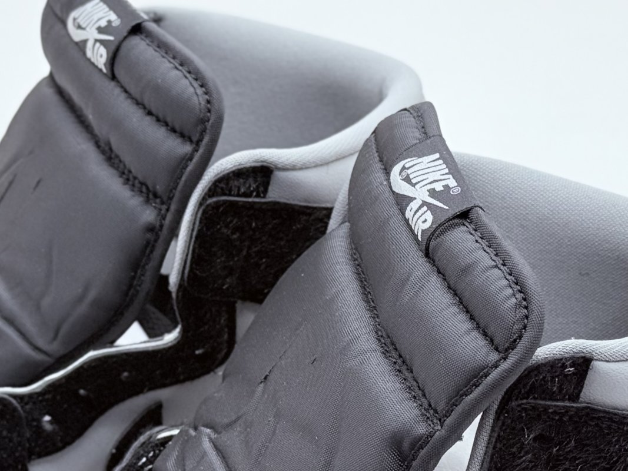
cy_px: 236
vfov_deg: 30.3
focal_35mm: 48
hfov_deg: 39.7
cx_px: 314
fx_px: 871
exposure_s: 1/509
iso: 64
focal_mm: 6.76
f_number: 1.78
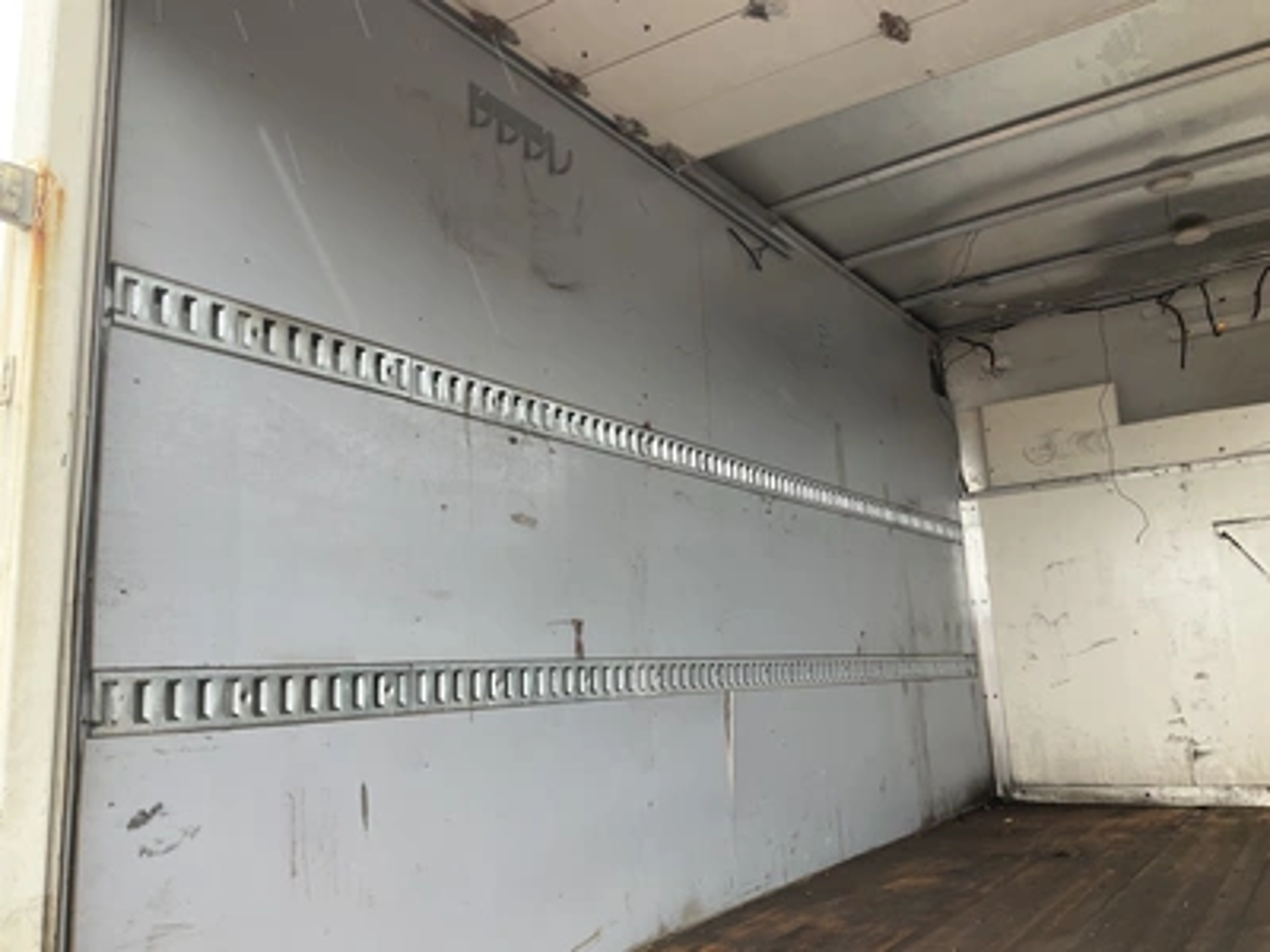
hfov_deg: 61.7
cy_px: 476
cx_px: 635
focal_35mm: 29
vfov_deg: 48.2
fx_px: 1064
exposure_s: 1/122
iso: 20
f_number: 1.8
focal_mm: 3
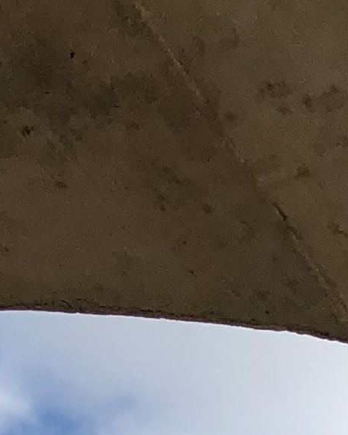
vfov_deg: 8.4
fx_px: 2458
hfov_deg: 8.1
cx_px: 10
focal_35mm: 191
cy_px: 1349
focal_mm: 3.99
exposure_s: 1/3436
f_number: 1.8
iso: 20
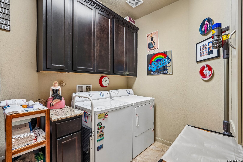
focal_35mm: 16
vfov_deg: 73.7
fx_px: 108
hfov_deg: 96.7
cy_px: 81
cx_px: 122
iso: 400
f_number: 8
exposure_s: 1/8
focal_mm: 16
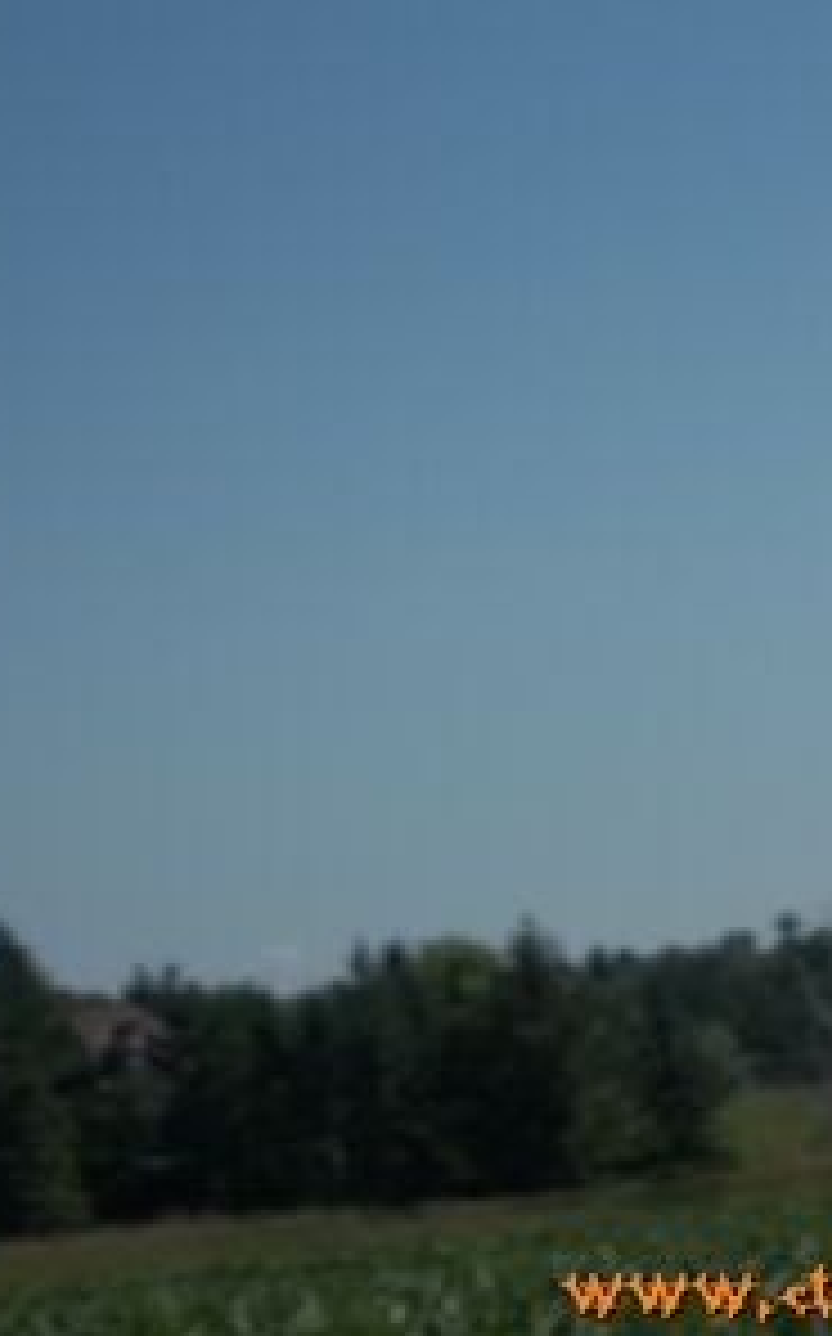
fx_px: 7019
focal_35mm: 193
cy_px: 666
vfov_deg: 10.9
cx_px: 765
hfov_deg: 6.8
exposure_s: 1/1000
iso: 80
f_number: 5.9
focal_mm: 24.5
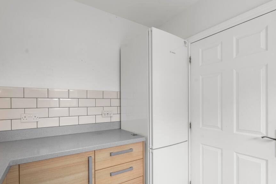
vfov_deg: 64.3
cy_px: 104
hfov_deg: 86.9
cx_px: 136
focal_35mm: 19
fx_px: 146
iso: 320
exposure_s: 1/6
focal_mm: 16
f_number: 8
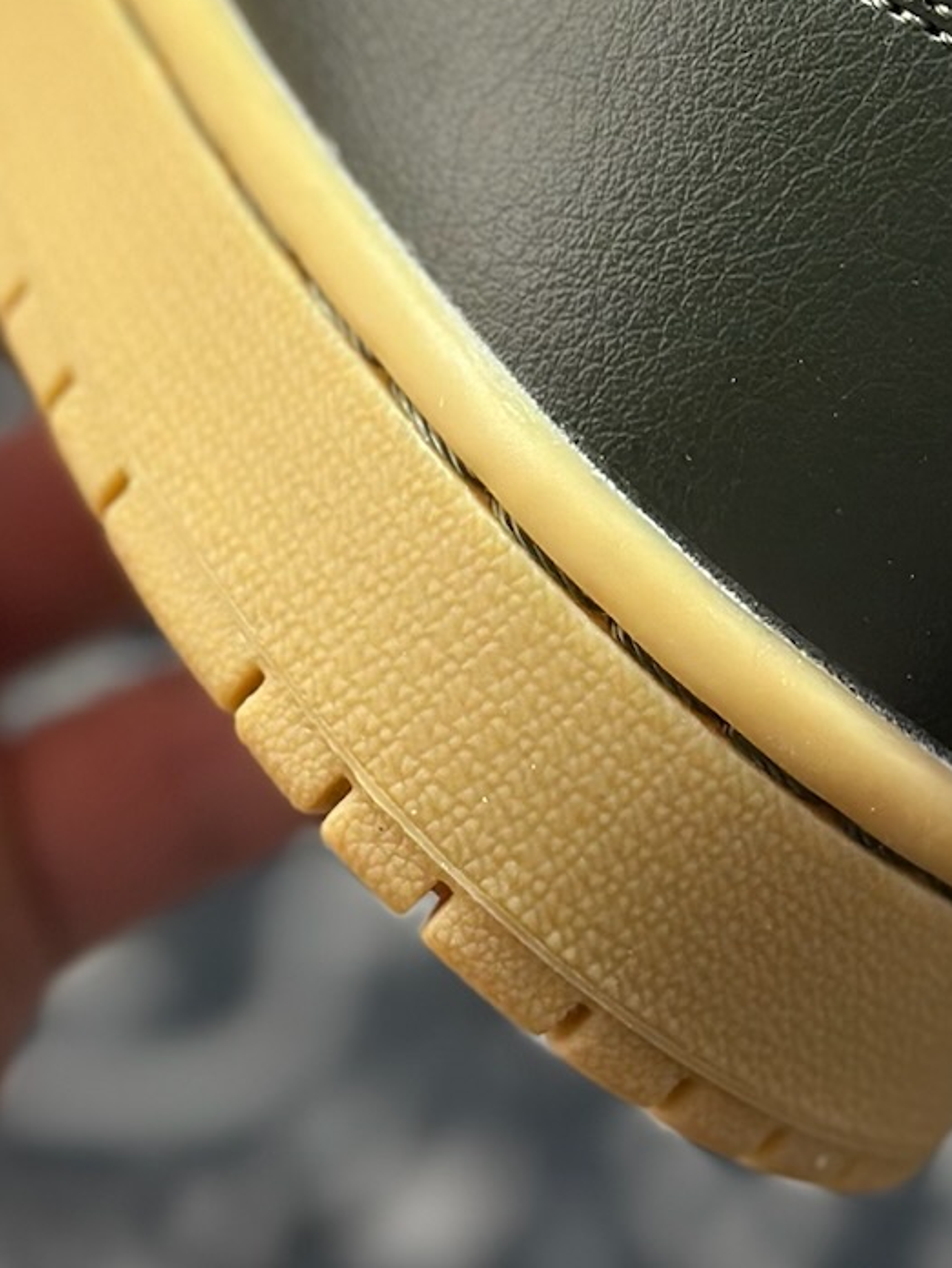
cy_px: -304
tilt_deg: -58.2
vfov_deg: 13.6
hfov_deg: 10.5
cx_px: 435
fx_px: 5169
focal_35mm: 141
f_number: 1.78
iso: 80
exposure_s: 1/672
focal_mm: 6.86
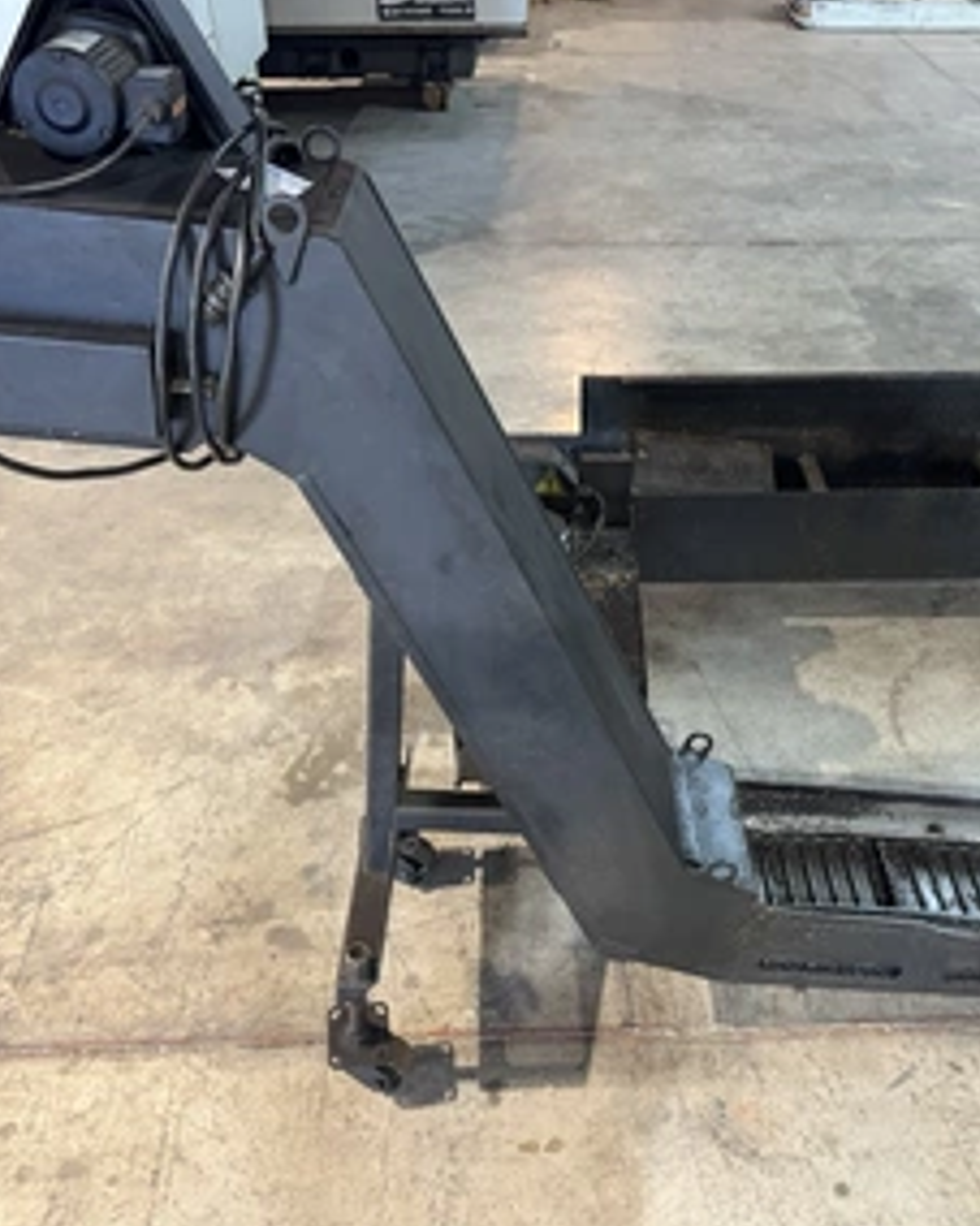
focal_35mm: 33
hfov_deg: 44.2
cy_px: 596
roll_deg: -0.7
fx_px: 1197
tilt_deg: -33.2
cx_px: 604
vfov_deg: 54.2
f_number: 1.78
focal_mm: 6.76
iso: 500
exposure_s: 1/60
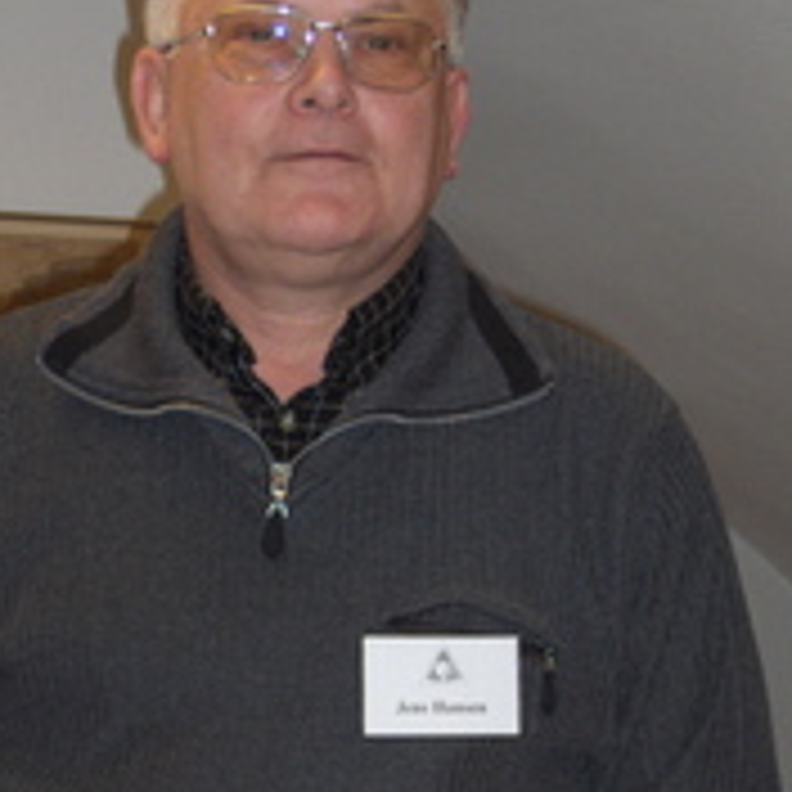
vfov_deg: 10.1
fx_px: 4478
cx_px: 245
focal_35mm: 173
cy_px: 554
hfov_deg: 10.1
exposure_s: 1/90
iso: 100
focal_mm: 17.5
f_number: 3.9
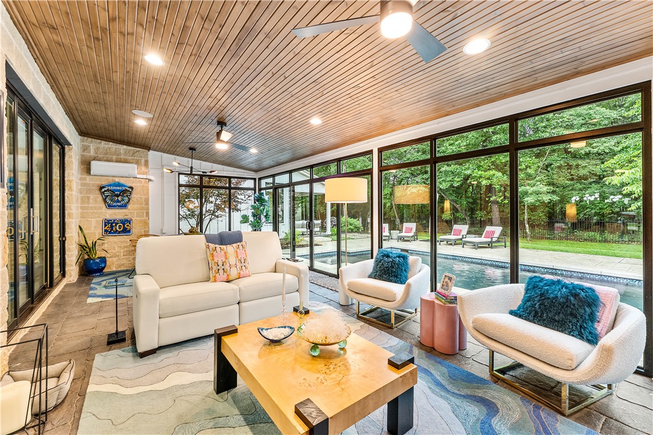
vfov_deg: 81.2
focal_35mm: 14
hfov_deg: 104.3
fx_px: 254
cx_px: 326
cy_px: 218
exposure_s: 1/3
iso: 800
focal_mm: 14
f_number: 8
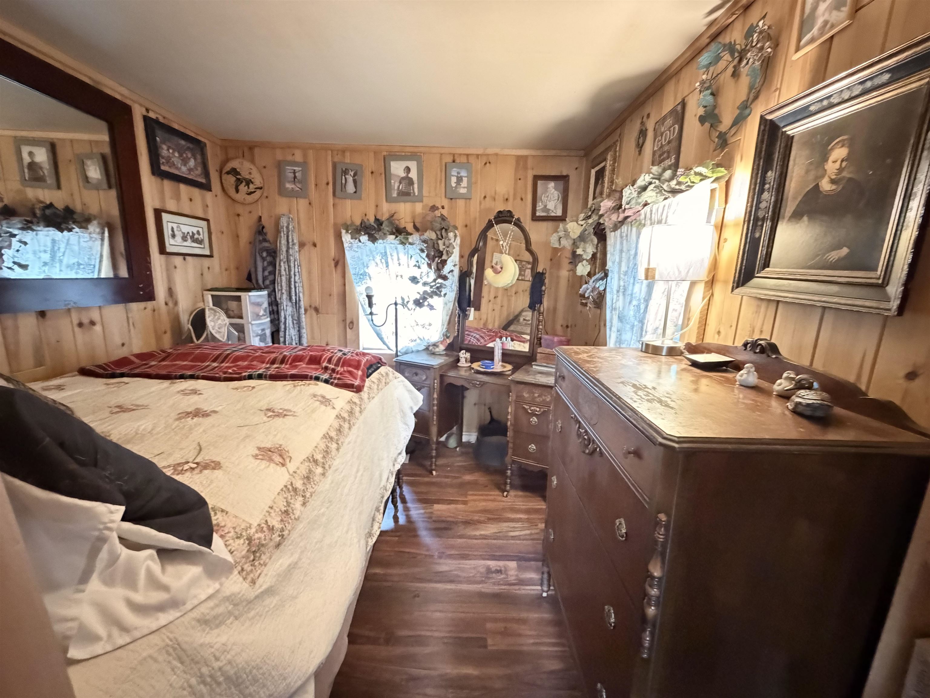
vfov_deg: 85.7
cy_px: 349
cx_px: 465
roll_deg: -1.2
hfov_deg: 102.1
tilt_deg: -10.7
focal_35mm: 14
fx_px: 376
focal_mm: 2.22
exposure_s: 1/15
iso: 3200
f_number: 2.2
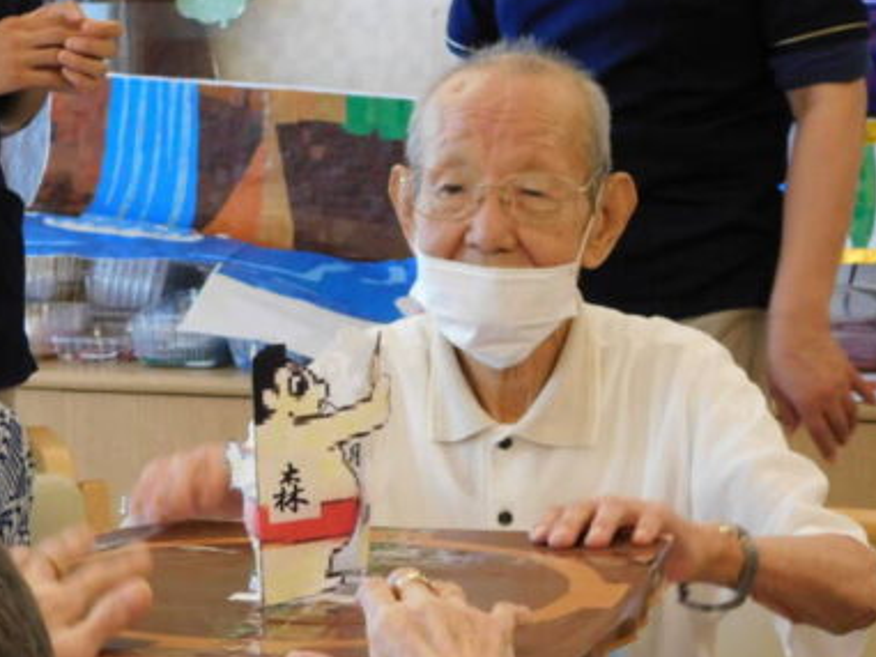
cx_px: 306
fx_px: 3190
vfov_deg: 11.8
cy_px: 425
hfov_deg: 15.6
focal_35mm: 126
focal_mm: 14.2
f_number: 4.4
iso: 360
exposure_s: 1/30
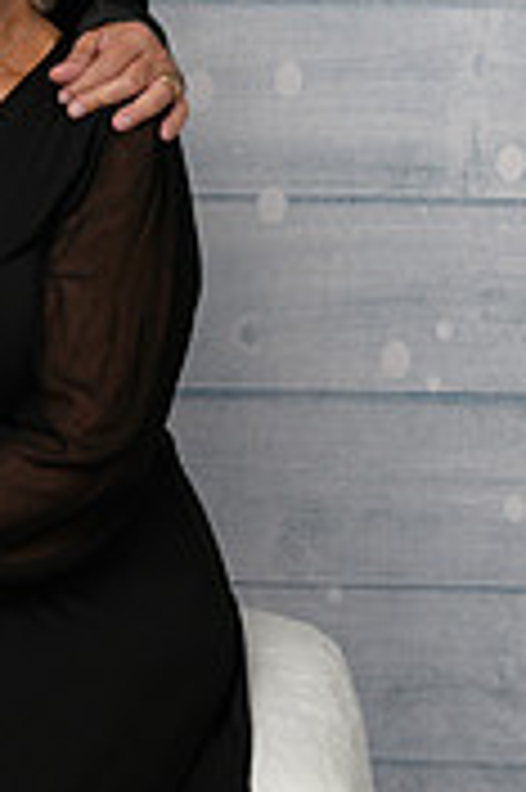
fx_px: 2525
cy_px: 22
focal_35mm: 115
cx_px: -85
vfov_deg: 17.4
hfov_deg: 11.7
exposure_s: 1/125
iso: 400
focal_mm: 45
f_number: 10
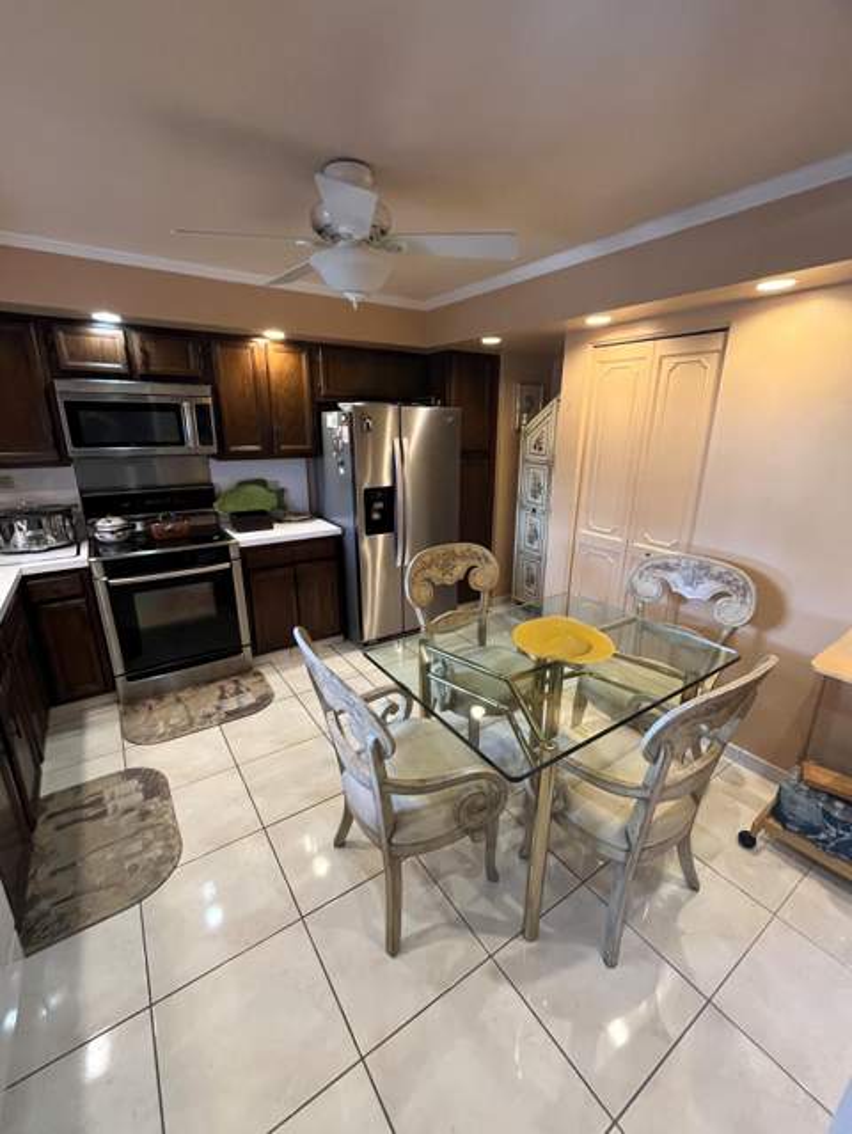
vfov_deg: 106.1
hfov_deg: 90.0
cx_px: 426
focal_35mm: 13
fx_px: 426
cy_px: 567
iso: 400
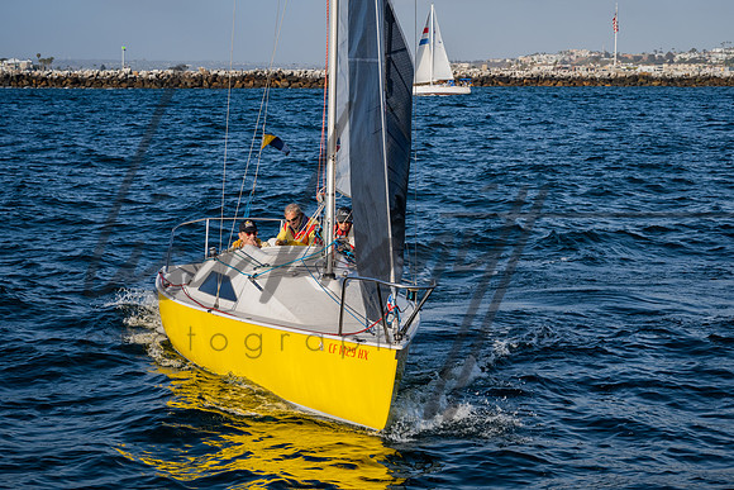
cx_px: 367
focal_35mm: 66
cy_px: 245
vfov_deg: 20.7
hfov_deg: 30.6
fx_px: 1343
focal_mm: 62
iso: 400
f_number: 9
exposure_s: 1/800
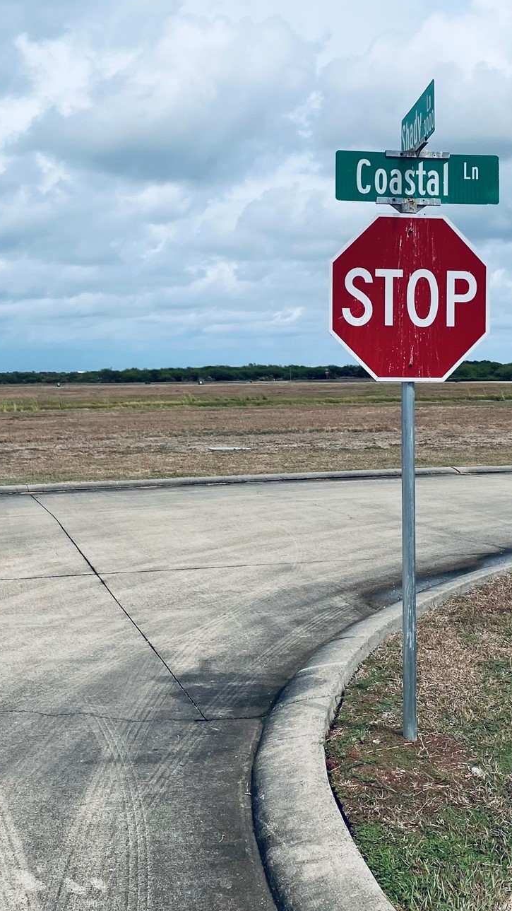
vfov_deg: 45.3
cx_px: 285
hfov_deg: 26.5
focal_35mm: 45
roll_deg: +0.7
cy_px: 379
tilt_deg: +0.0
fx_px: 1086
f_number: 1.8
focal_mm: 4.25
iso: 32
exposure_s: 1/6410
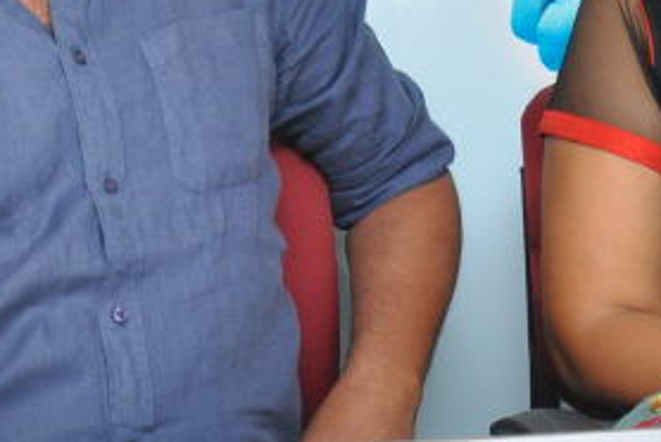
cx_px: -26
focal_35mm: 193
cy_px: -116
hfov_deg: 10.5
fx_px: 3544
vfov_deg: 7.1
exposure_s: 1/60
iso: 800
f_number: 5.6
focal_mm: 35
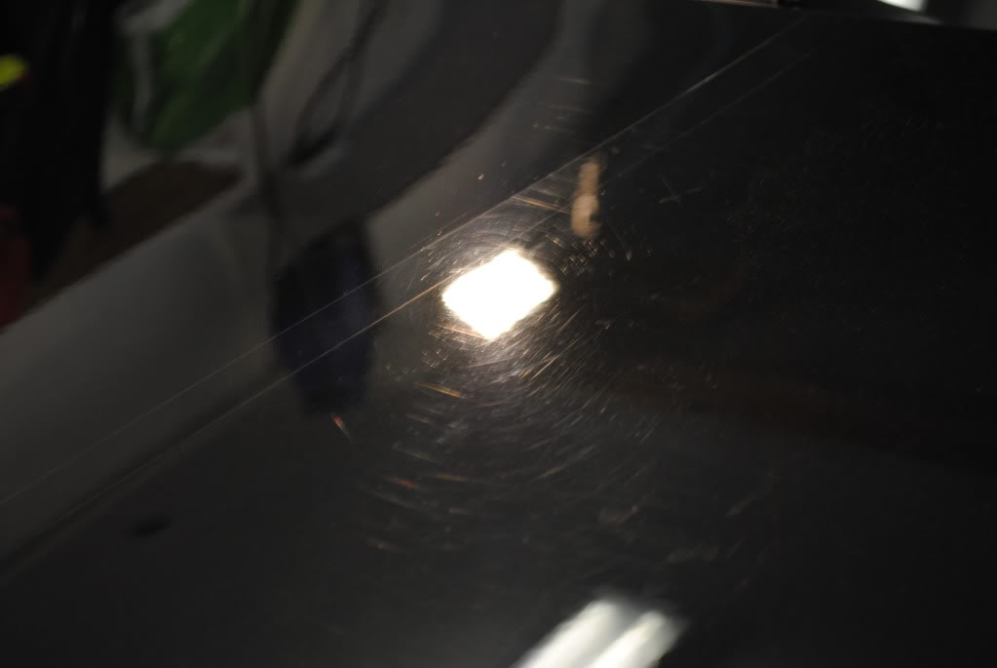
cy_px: 334
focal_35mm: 82
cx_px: 498
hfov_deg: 24.6
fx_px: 2288
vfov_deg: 16.6
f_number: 5.6
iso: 320
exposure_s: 1/30
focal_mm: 55
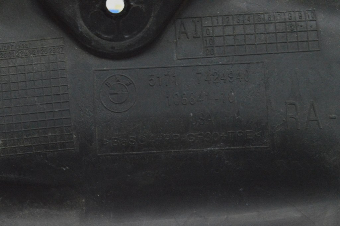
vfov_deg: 16.5
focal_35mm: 82
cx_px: 170
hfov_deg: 24.6
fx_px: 779
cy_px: 113
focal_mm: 55
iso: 6400
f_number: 20
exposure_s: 1/20
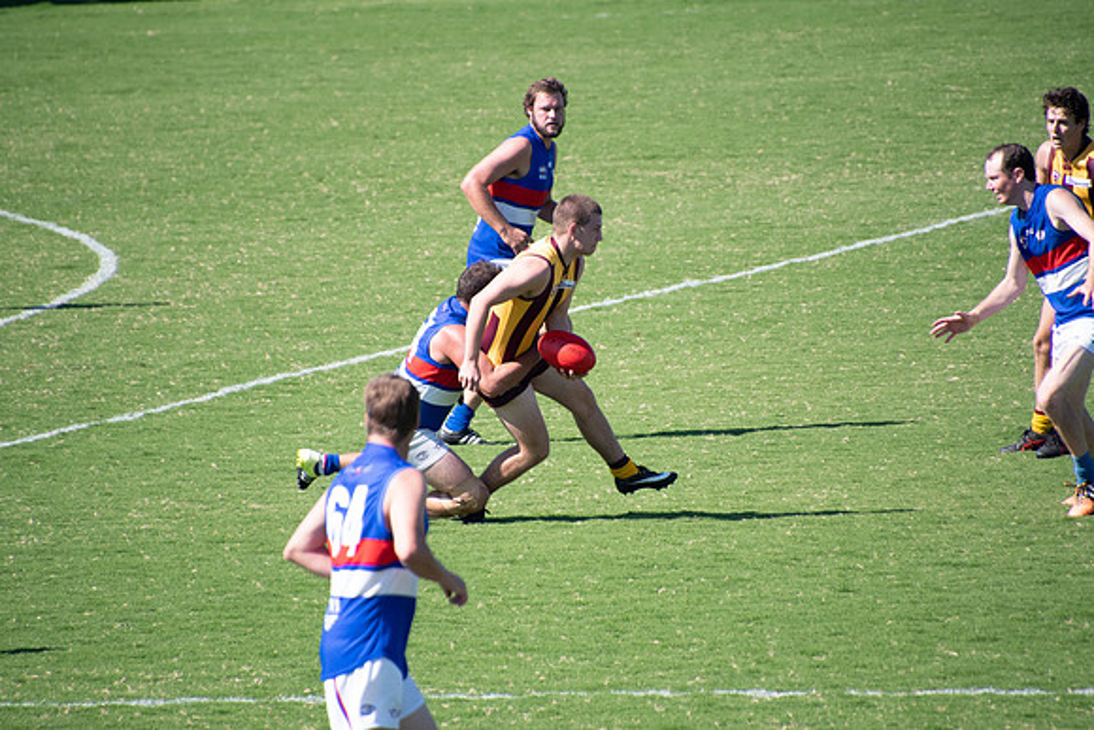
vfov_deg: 2.3
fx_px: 18237
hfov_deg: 3.4
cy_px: 365
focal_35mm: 600
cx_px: 547
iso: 640
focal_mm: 400
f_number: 6.3
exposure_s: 1/1250
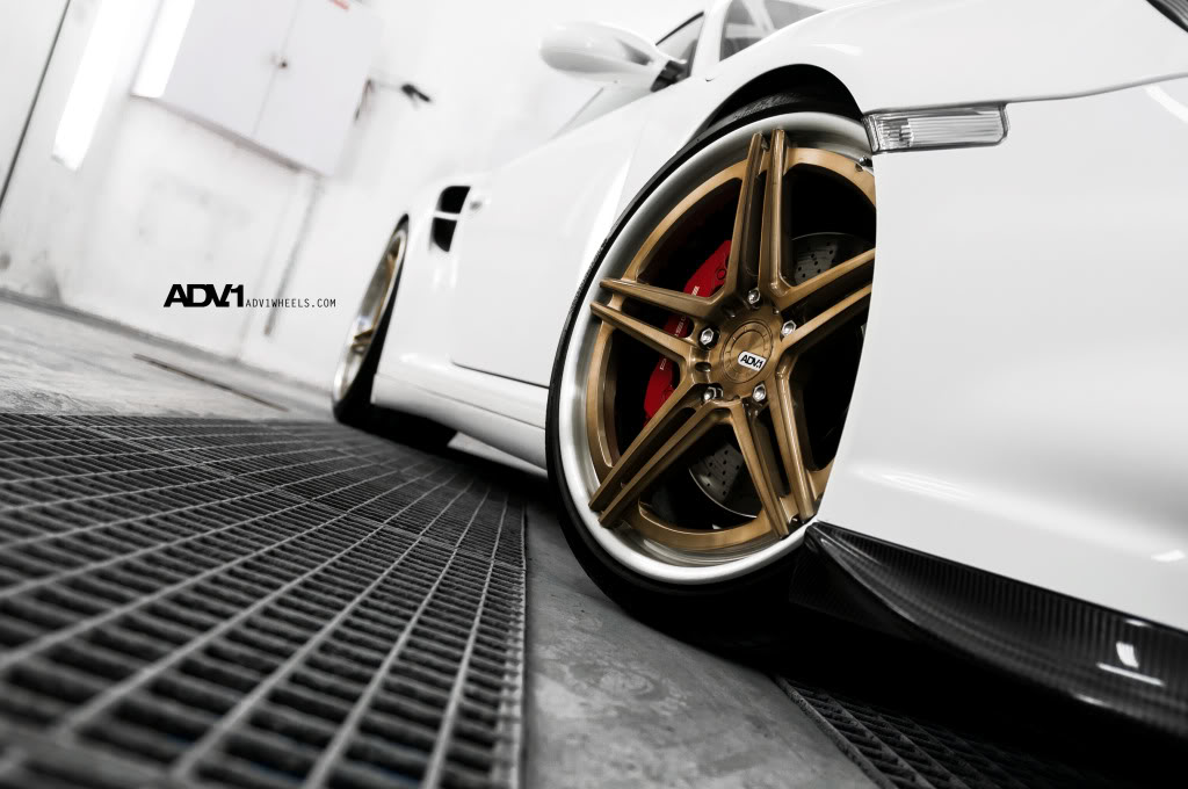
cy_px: 394
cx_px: 594
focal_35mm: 36
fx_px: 1186
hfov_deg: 53.2
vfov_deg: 36.8
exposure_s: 1/80
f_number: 2.8
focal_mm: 24
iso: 200
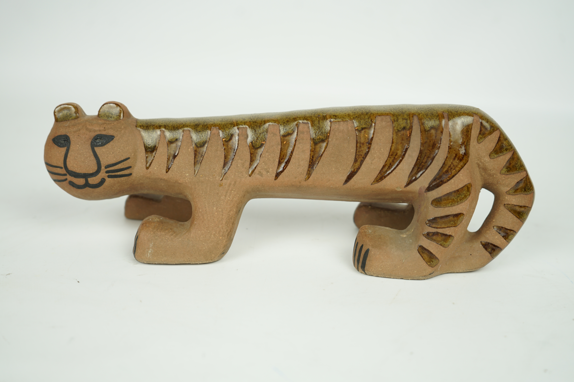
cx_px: 287
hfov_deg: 50.7
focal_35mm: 38
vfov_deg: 35.1
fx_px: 606
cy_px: 191
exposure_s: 1/60
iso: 125
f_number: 4
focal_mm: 38
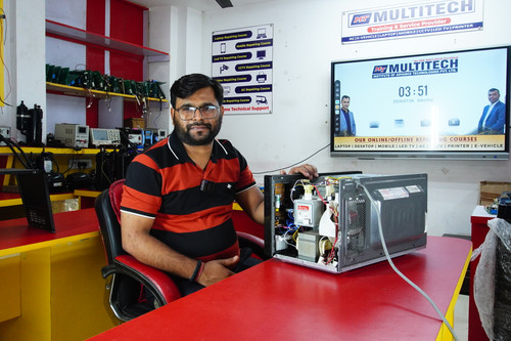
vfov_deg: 39.9
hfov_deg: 57.2
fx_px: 468
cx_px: 256
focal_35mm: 33
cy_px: 170
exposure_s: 1/50
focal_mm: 22
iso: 2000
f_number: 13
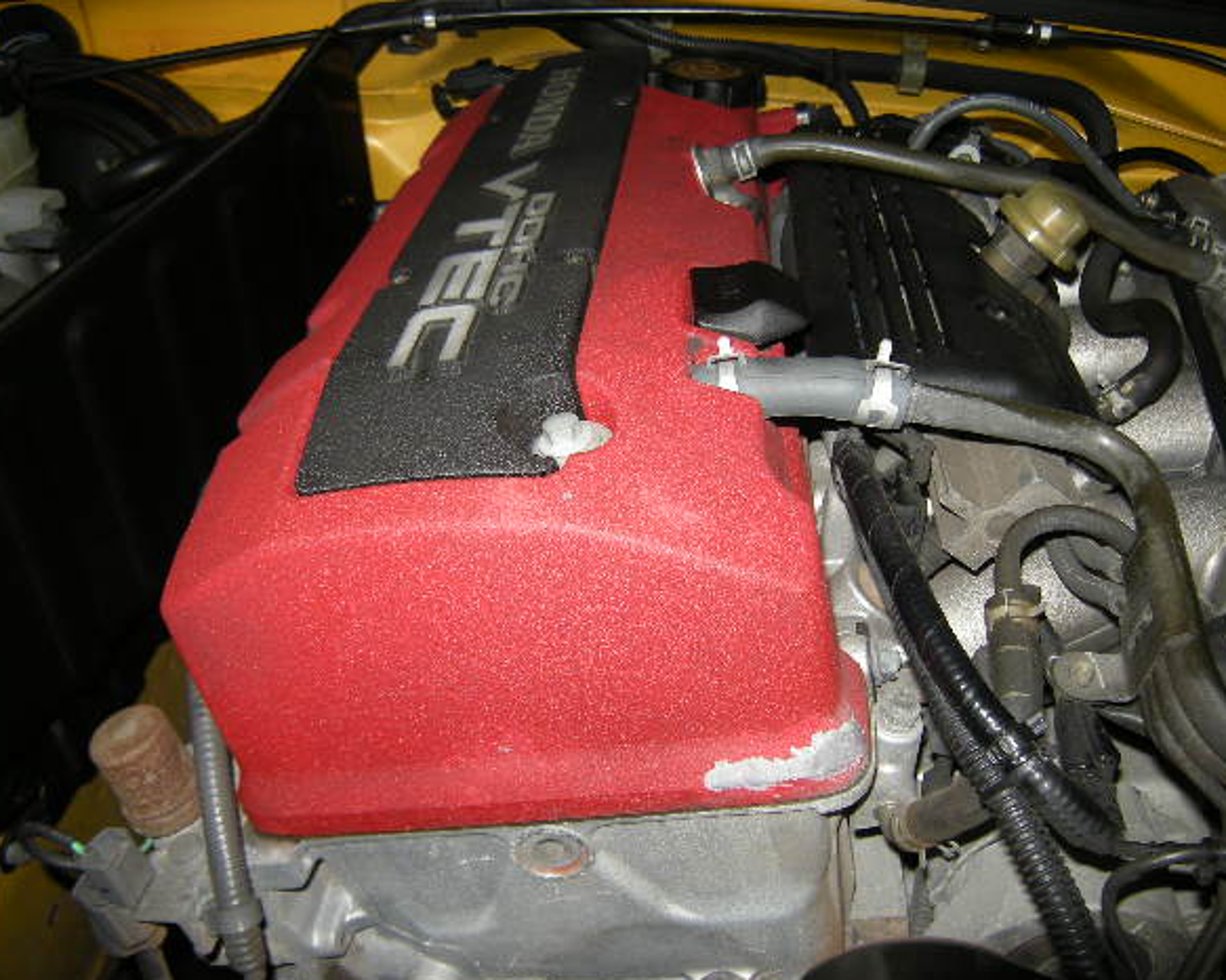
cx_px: 614
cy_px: 501
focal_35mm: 30
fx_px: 1088
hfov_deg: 58.8
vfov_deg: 48.5
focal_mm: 4.7
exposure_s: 1/60
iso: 64
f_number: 2.8
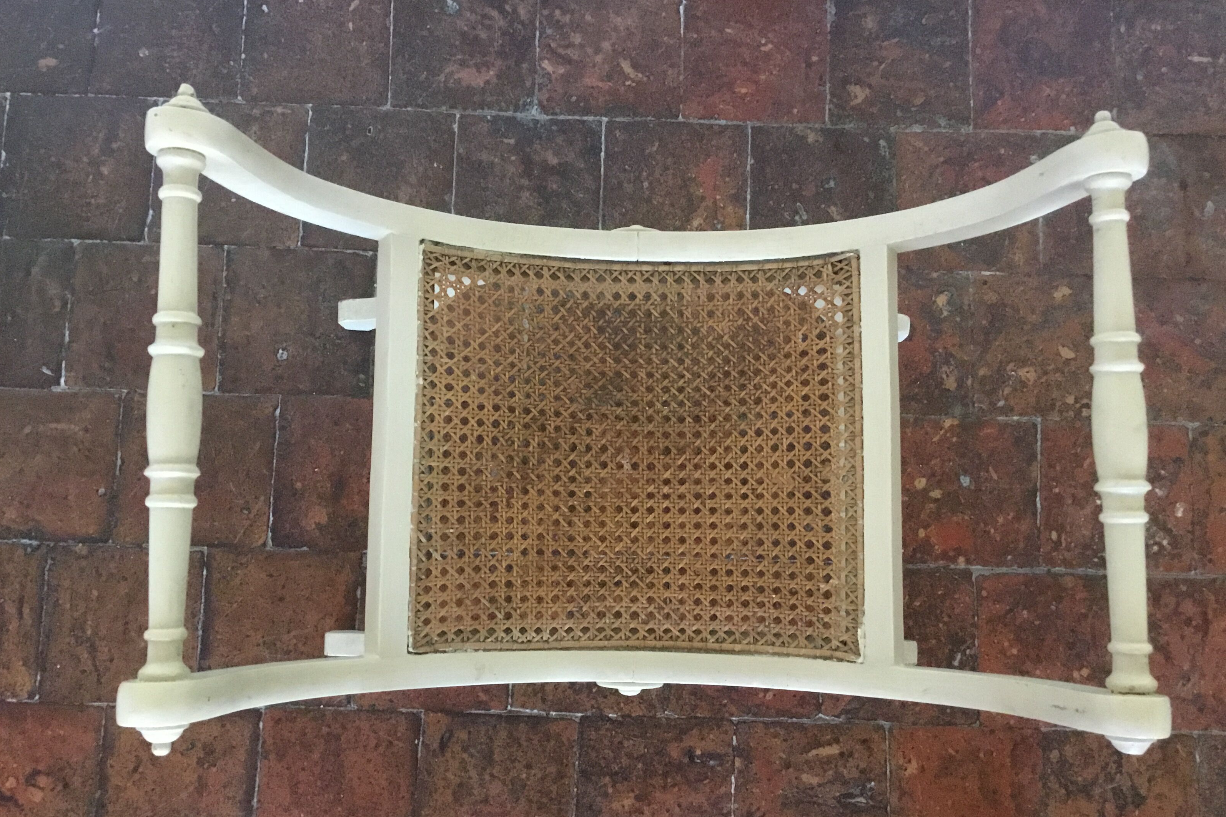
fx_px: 1124
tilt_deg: -82.8
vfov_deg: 40.0
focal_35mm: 33
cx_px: 624
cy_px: 434
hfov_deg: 57.2
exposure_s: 1/17
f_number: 2.4
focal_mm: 3.3
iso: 320
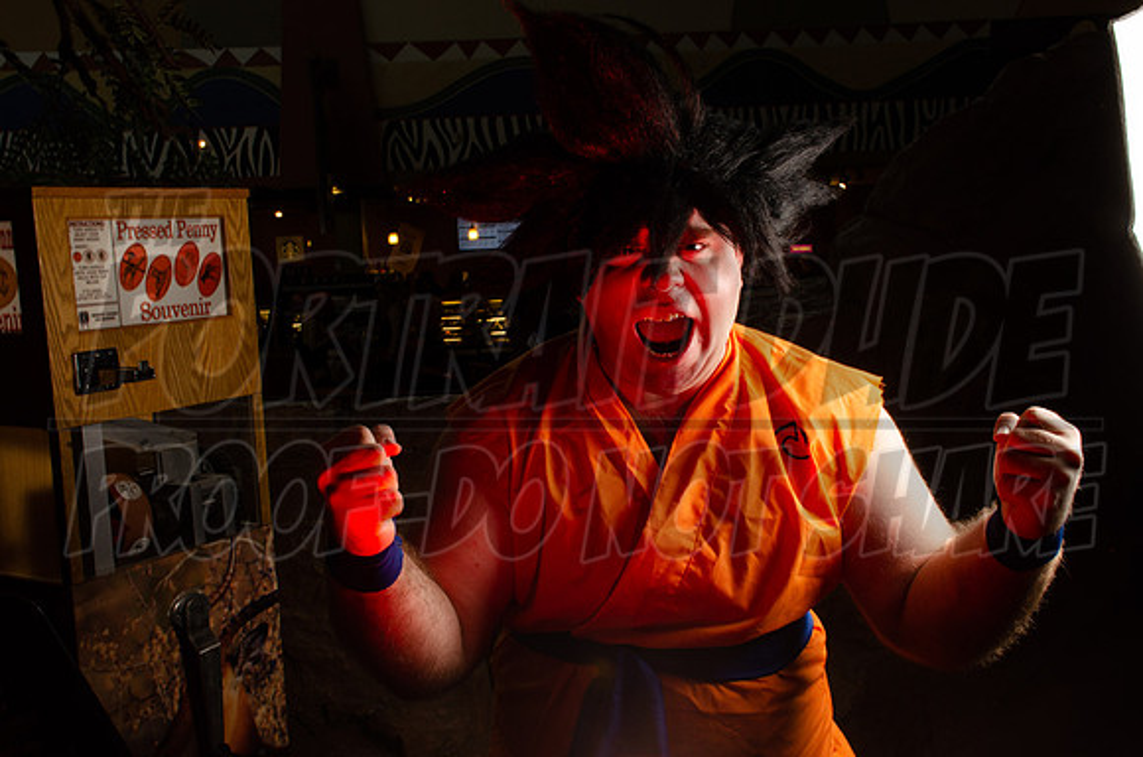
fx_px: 1236
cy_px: 378
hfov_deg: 49.6
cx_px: 572
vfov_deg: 34.1
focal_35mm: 39
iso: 200
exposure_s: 1/15
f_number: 22
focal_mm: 26
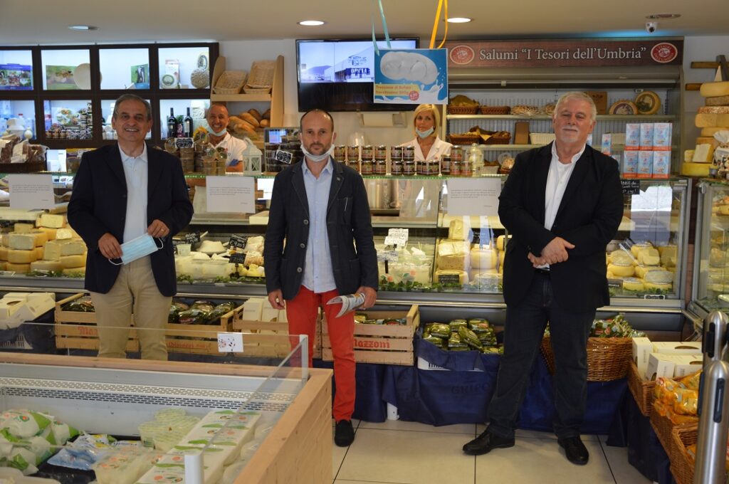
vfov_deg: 36.8
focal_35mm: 36
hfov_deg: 53.2
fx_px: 728
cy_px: 242
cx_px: 364
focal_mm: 24
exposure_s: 1/60
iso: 400
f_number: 4
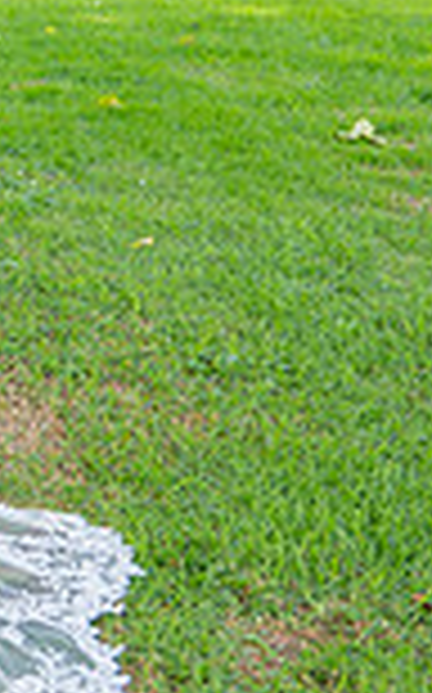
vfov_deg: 18.7
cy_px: 19
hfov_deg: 9.9
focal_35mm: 109
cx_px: -738
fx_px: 2057
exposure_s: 1/200
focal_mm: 24
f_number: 3.5
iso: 200
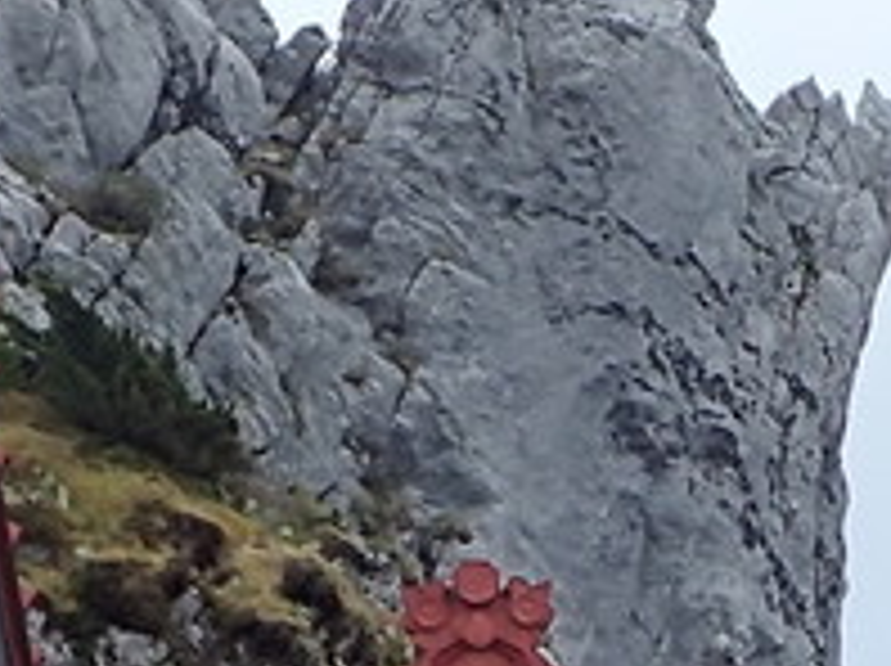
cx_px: 796
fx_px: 4165
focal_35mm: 162
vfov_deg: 8.8
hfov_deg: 12.1
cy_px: 1148
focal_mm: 4.5
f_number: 2.8
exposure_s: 1/640
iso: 100
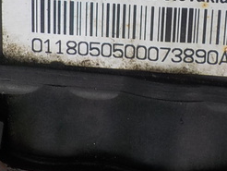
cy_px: -49
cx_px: 140
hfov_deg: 24.9
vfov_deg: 17.8
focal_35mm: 78
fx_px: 512
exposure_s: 1/60
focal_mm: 4.1
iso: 125
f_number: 3.3
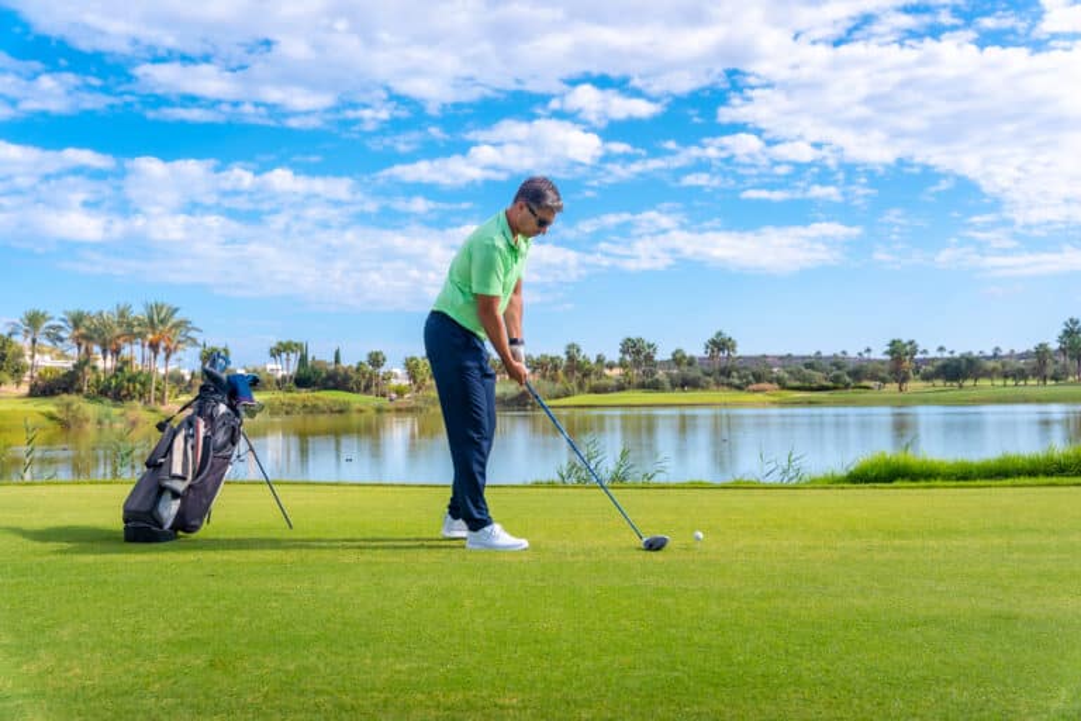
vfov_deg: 37.9
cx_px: 540
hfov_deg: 54.4
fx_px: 1051
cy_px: 360
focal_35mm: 35
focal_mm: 35
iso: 100
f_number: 4
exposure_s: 1/1000
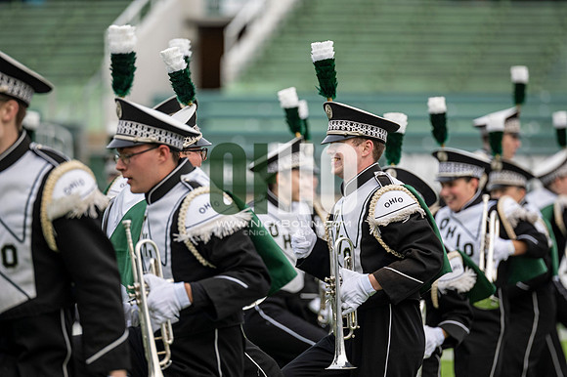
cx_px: 284
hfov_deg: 6.9
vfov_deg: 4.6
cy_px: 188
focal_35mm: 300
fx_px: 4722
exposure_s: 1/500
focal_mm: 200
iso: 250
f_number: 2.8
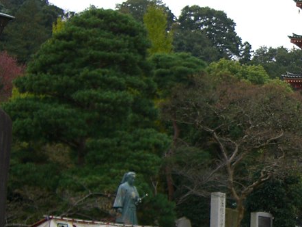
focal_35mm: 88
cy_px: 120
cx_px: 329
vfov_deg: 16.8
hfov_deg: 21.2
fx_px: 768
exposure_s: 1/125
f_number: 2.7
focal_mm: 6.2
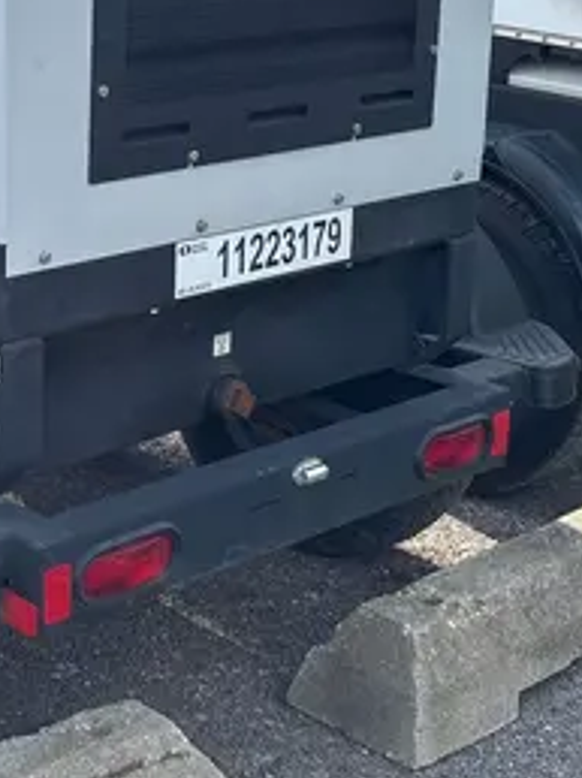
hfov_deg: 19.3
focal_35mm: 74
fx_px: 1662
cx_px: -12
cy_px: 185
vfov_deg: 26.0
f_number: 1.6
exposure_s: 1/1064
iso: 50
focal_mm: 5.96
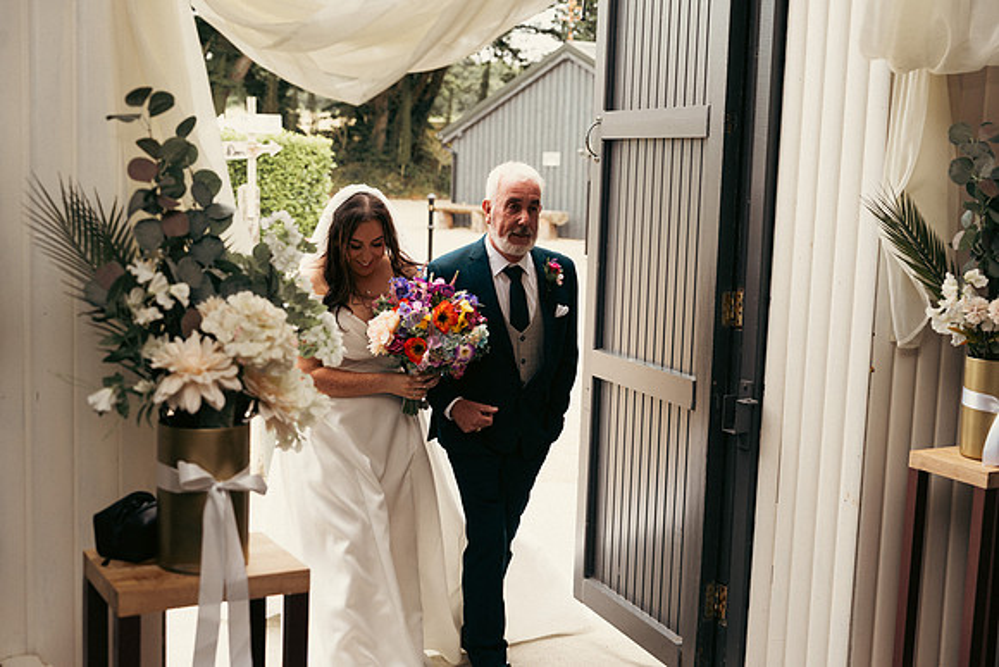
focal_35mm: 48
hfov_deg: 41.1
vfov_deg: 28.1
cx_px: 500
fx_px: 1332
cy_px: 334
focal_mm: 48
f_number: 3.5
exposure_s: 1/160
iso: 125
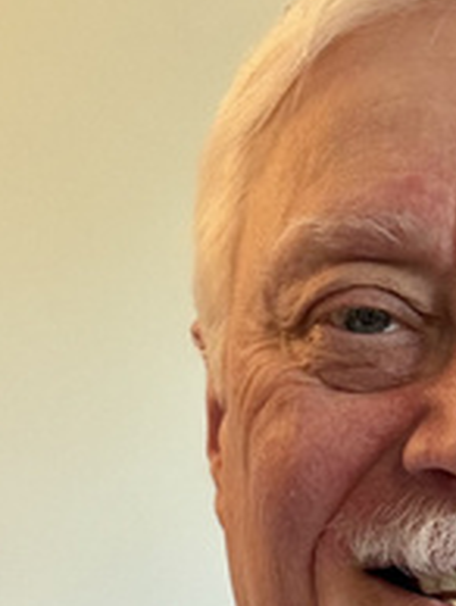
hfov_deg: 18.3
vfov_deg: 23.8
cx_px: 428
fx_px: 1385
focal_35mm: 79
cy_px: 575
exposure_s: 1/30
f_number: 1.9
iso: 320
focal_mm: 2.69
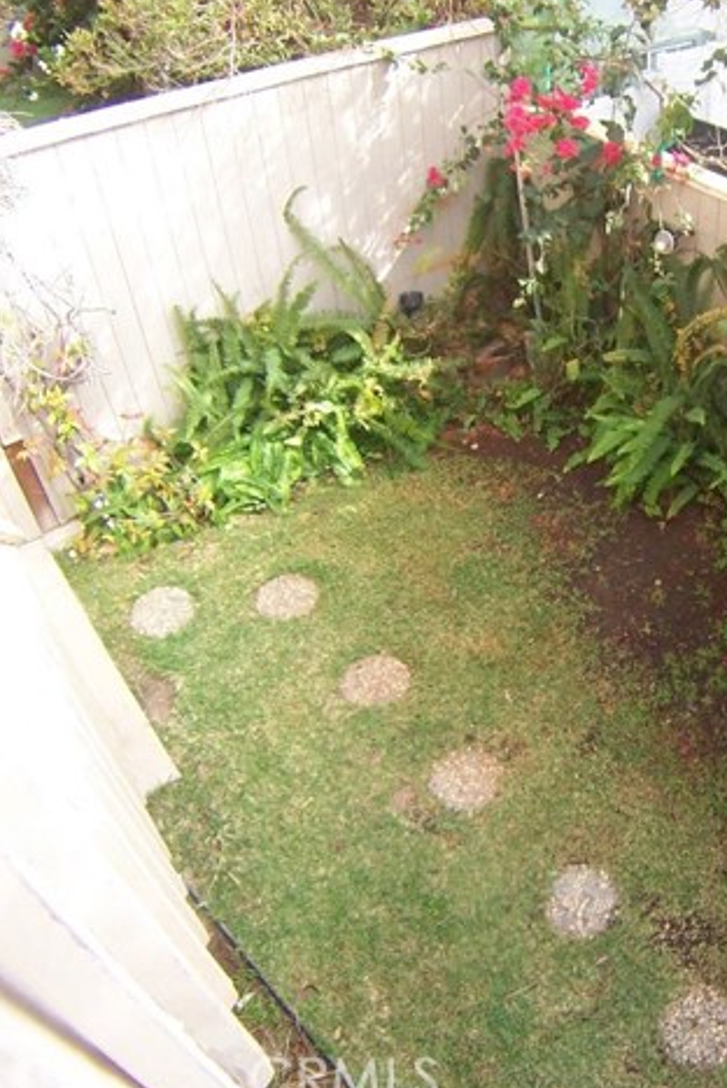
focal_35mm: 47
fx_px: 1421
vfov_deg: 41.9
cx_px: 671
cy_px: 552
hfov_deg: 27.5
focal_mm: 5.5
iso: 80
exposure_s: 1/90
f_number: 2.8
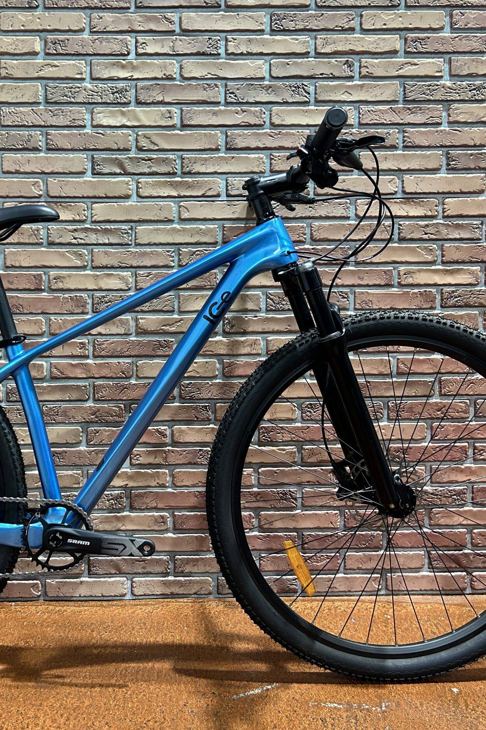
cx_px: 121
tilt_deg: -4.2
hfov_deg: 35.1
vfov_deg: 51.9
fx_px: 749
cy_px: 359
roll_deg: +0.9
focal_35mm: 37
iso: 160
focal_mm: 5.7
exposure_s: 1/50
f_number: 1.5
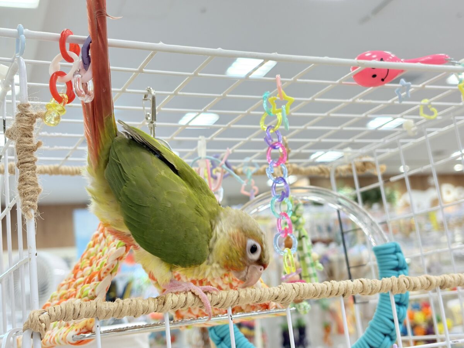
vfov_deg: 28.0
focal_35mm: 52
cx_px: 232
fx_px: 697
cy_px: 174
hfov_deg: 36.8
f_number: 1.6
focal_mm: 5.96
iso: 80
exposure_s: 1/100
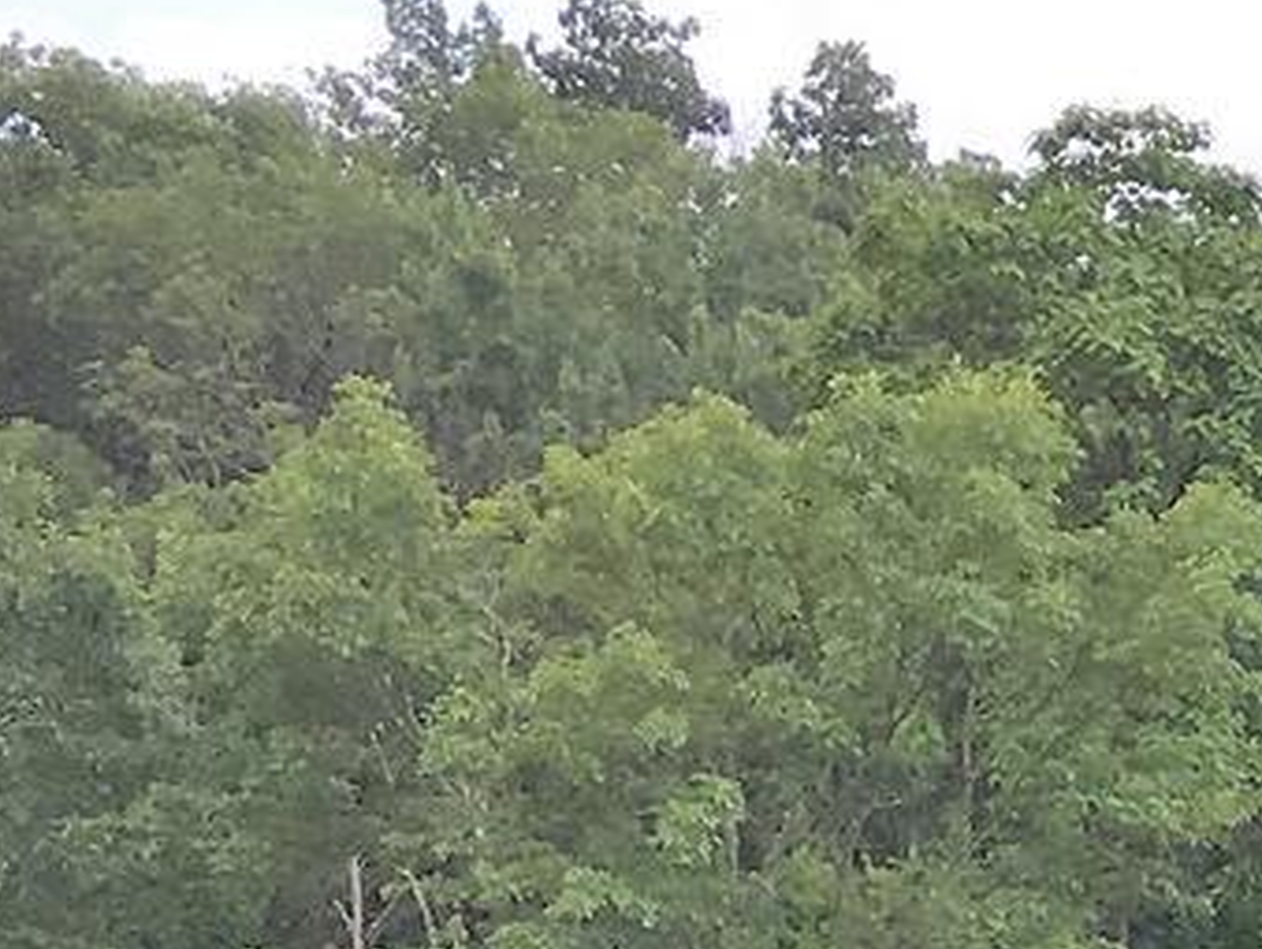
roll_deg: -2.1
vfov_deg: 8.3
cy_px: 1377
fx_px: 6387
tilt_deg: +2.8
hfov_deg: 9.4
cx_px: 3551
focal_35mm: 175
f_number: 2.2
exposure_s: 1/574
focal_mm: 4.15
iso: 25
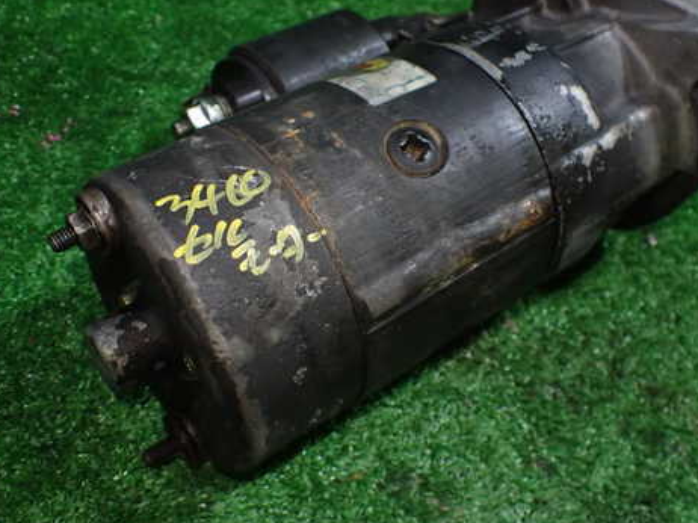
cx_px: 361
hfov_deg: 47.9
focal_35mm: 39
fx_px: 786
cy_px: 239
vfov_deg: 36.8
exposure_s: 1/125
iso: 640
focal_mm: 5.4
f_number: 2.3
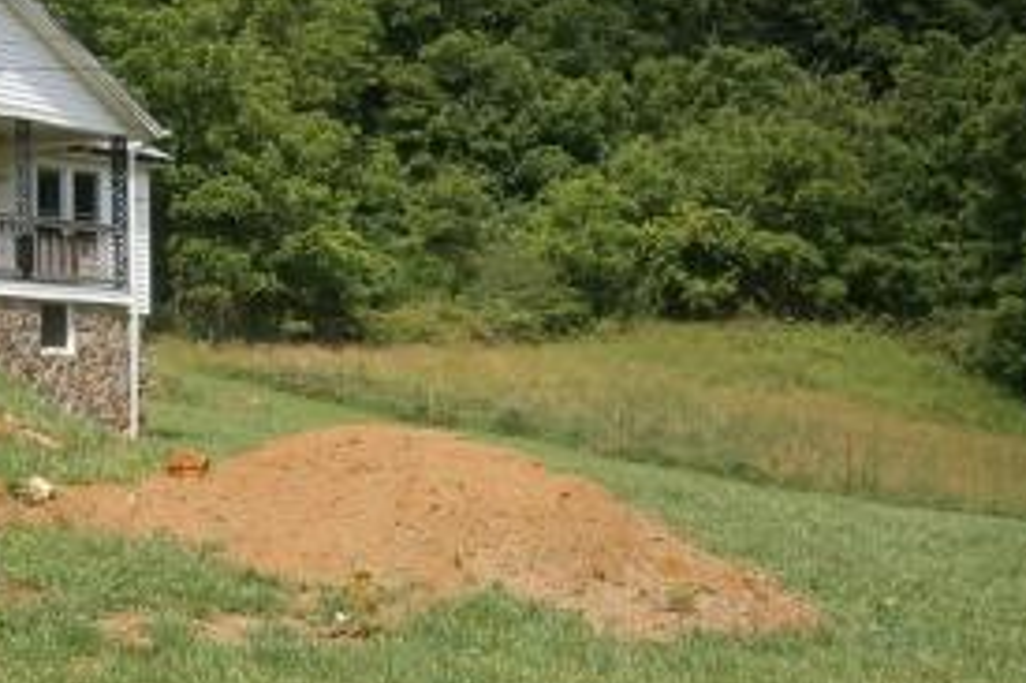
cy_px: 351
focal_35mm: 79
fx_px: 2250
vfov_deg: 17.3
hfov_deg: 25.5
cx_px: 313
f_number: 3.1
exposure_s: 1/1250
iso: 80
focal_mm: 6.4
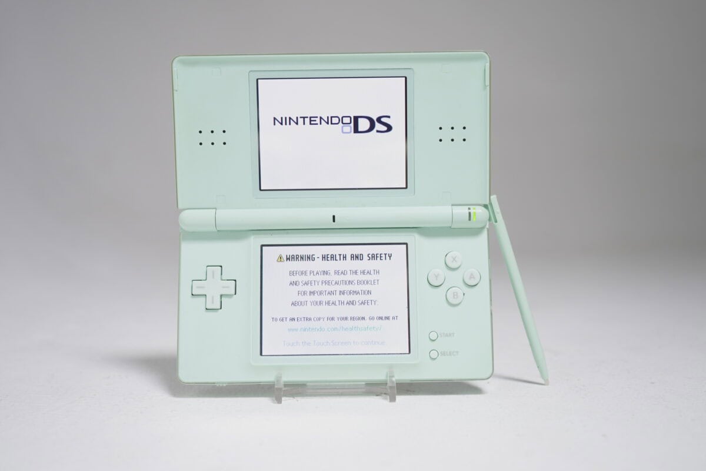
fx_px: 863
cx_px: 353
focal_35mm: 44
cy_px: 236
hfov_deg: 44.5
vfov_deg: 30.5
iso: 640
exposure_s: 1/20
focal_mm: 44
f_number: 5.6
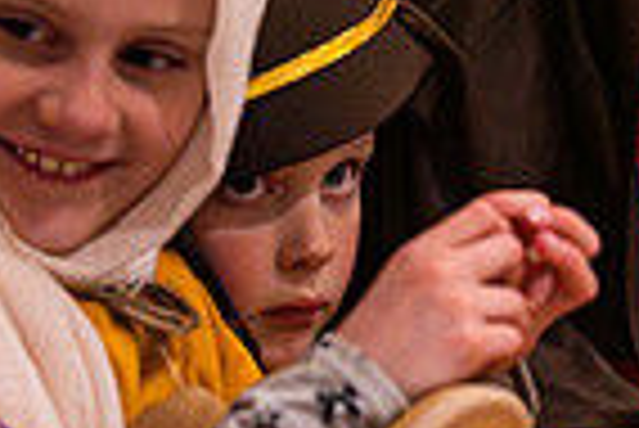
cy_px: 61
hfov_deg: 7.2
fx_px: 5082
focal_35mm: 286
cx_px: 531
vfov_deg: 4.8
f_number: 2.8
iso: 1250
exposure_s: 1/250
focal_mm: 70
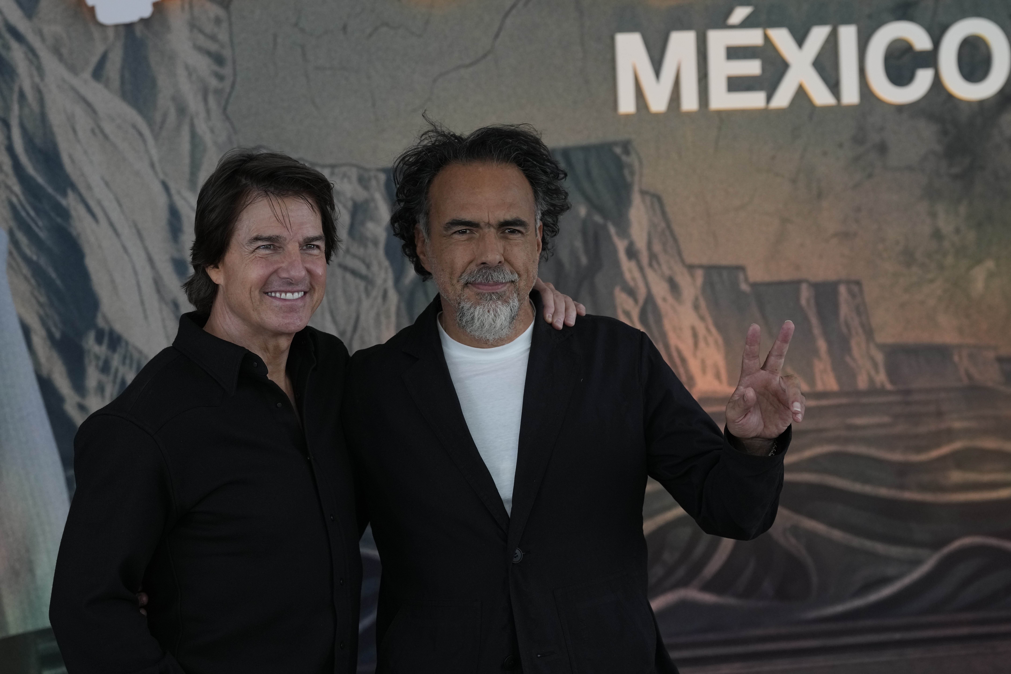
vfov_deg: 11.7
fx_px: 3285
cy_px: 337
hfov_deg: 17.5
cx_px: 506
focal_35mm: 117
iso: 2000
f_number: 5
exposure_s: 1/640
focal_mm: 117
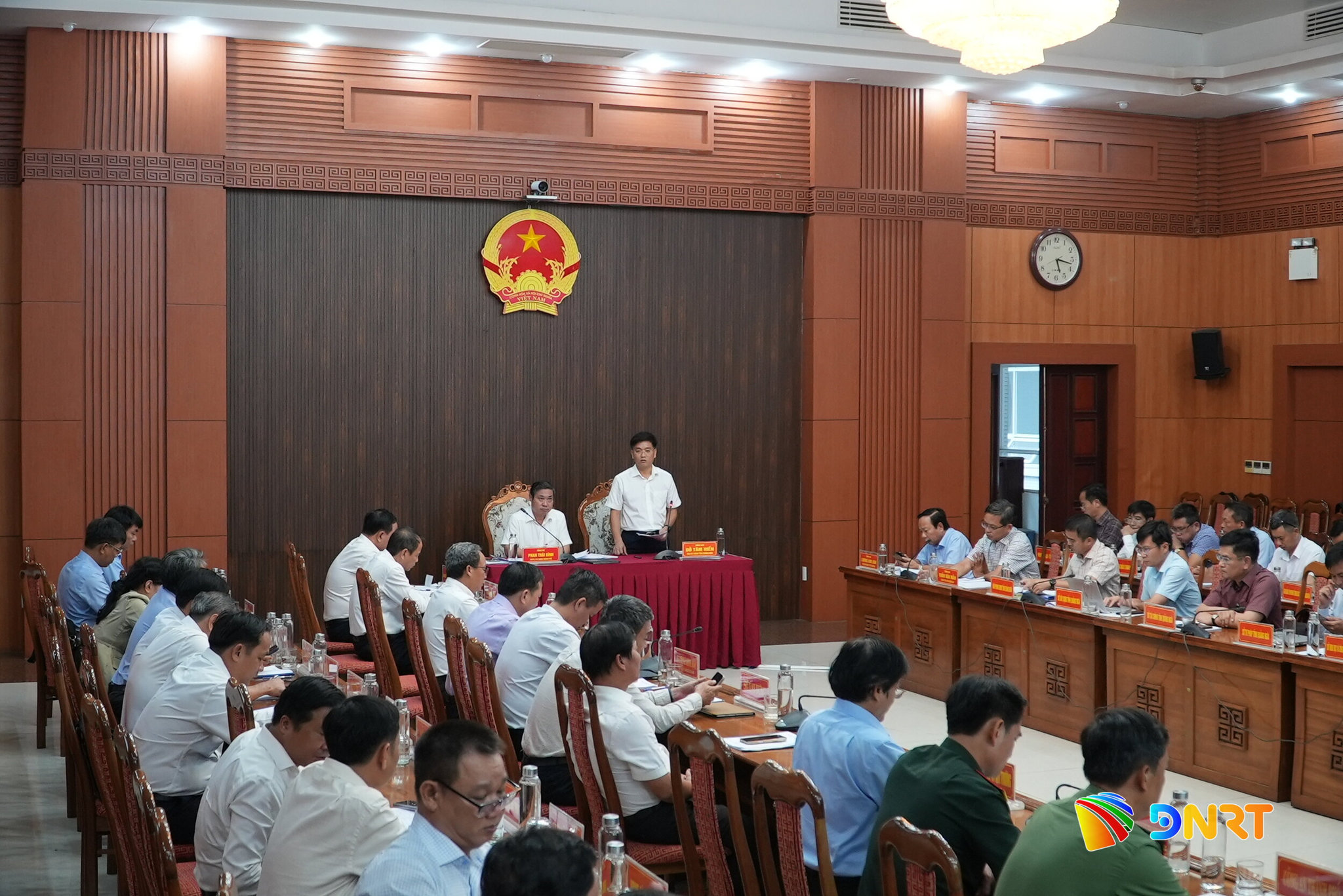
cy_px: 448
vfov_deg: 31.9
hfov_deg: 46.4
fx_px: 1567
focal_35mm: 42
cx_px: 672
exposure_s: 1/100
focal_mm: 28
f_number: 4
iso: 2000
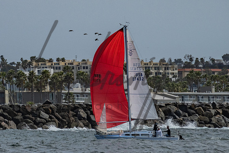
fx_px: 3024
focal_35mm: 475
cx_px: 74
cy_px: 44
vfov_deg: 2.9
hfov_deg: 4.3
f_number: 6.3
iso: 200
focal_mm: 200
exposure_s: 1/5000
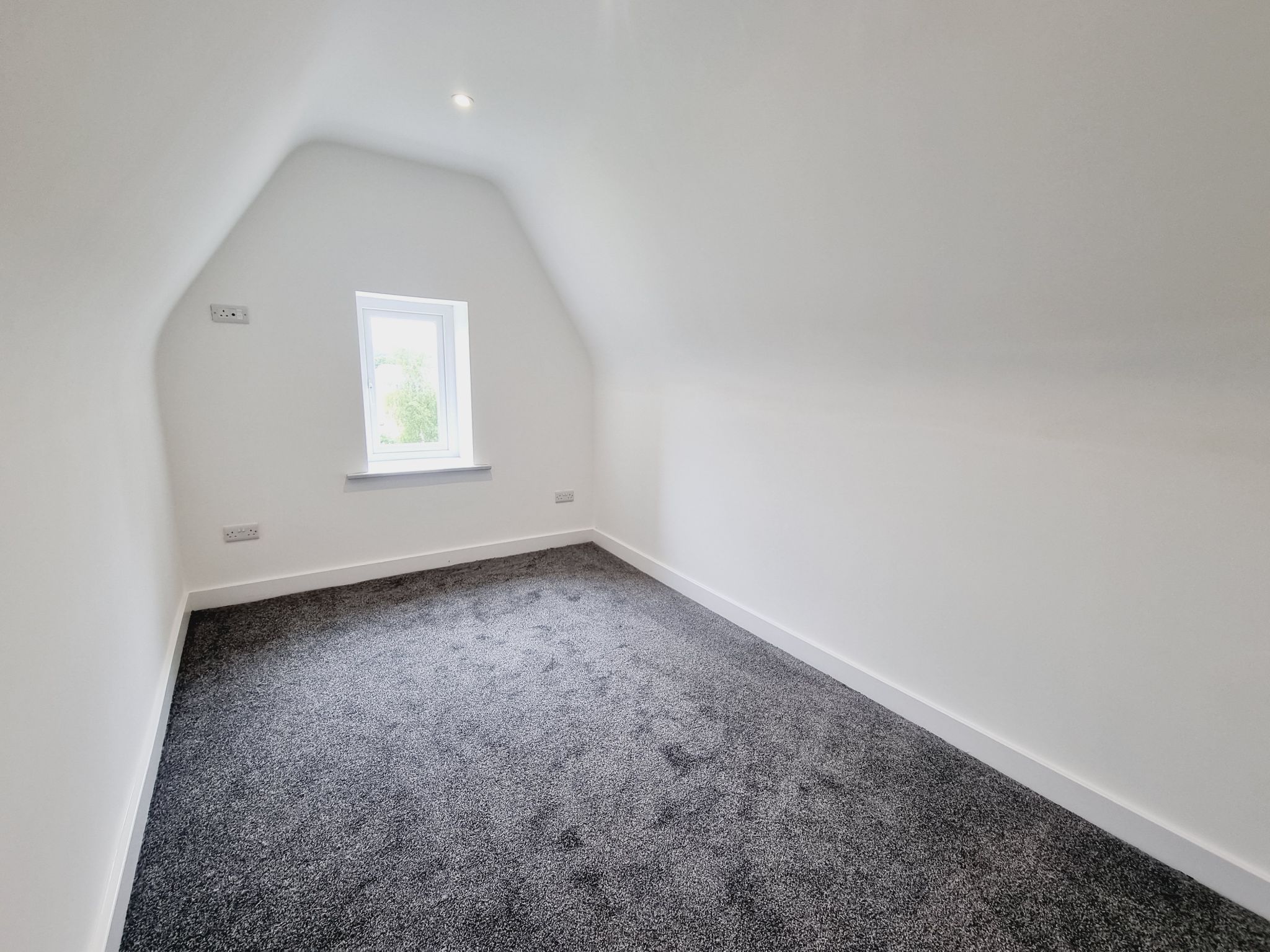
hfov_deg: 106.2
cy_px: 476
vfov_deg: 89.9
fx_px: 477
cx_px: 635
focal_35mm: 13
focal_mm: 2.2
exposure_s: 1/50
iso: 80
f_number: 2.2
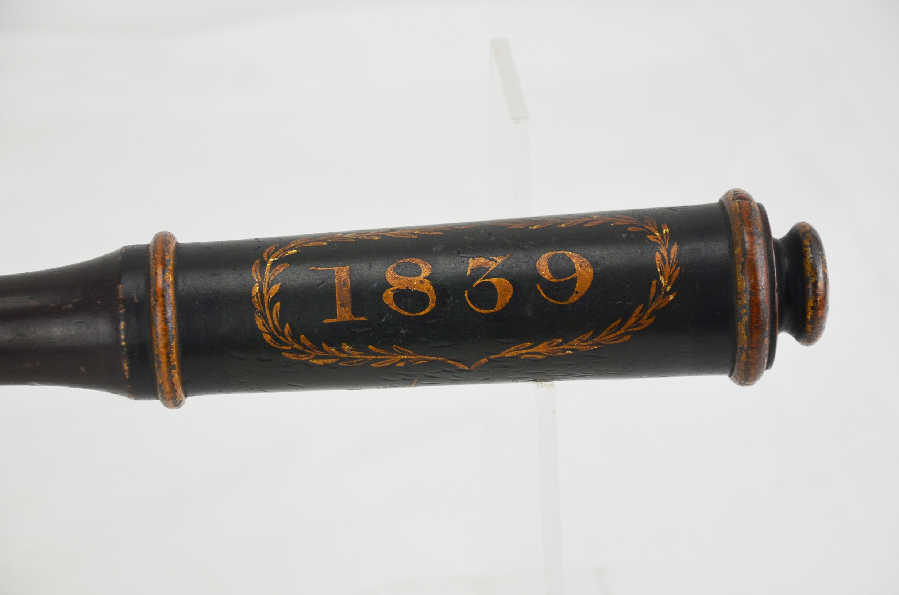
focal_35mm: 112
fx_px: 2804
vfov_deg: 12.1
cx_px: 450
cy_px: 298
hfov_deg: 18.2
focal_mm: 75
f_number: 5.3
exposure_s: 1/250
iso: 450
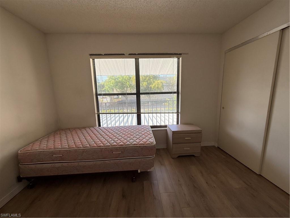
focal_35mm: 14
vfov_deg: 85.7
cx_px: 145
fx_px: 117
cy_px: 109
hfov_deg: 102.1
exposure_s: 1/262
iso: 50
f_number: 2.2
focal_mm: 2.22
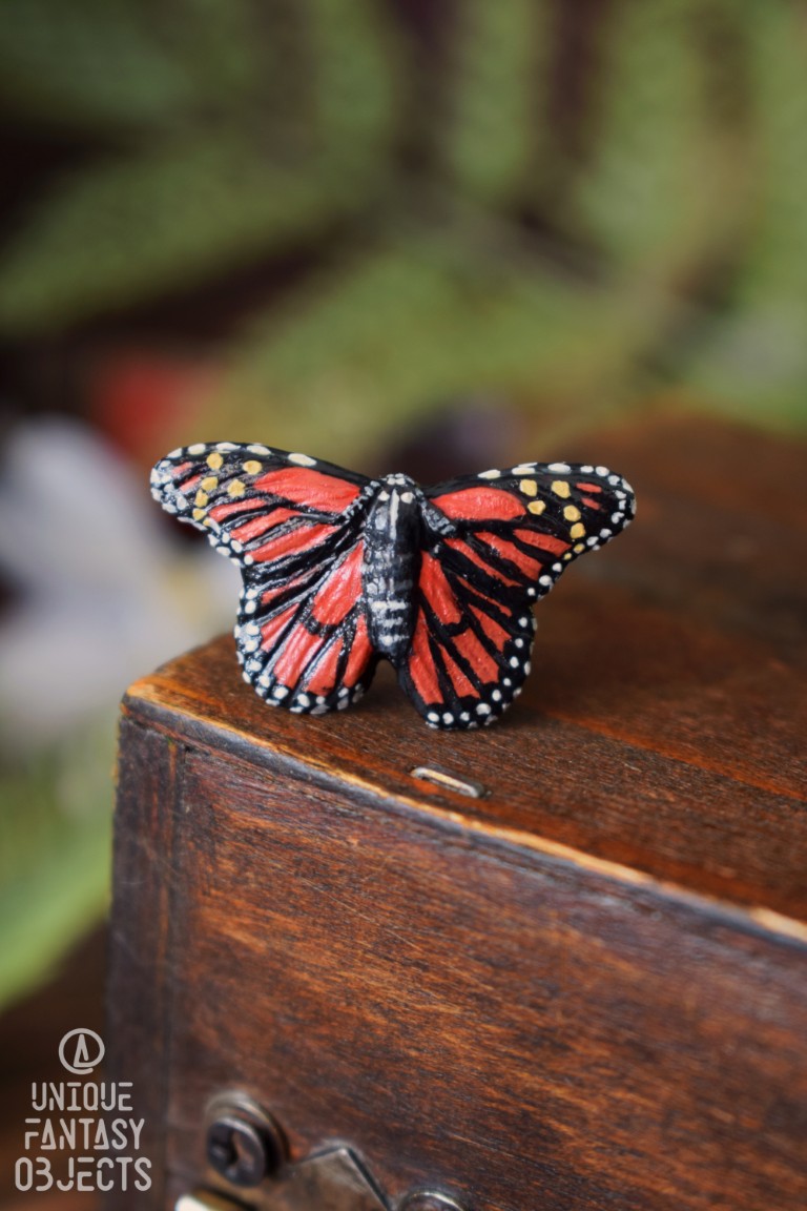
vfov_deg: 26.0
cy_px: 606
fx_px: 2623
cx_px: 404
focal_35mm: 78
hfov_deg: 17.5
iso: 450
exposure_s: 1/60
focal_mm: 52
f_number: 5.6
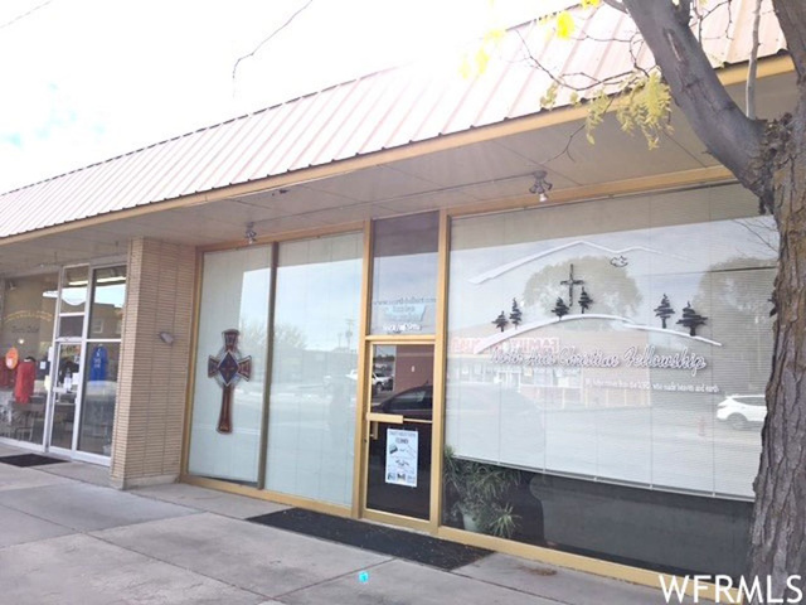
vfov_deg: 48.2
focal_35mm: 29
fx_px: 675
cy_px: 302
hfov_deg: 61.7
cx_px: 403
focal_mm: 4.15
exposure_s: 1/1115
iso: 25
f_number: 2.2
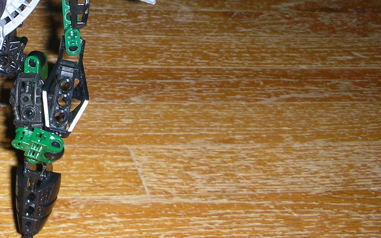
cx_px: -13
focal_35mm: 80
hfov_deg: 24.5
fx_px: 831
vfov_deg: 16.1
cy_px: 13
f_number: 3
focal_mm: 5.8
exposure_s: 1/60.1
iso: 50
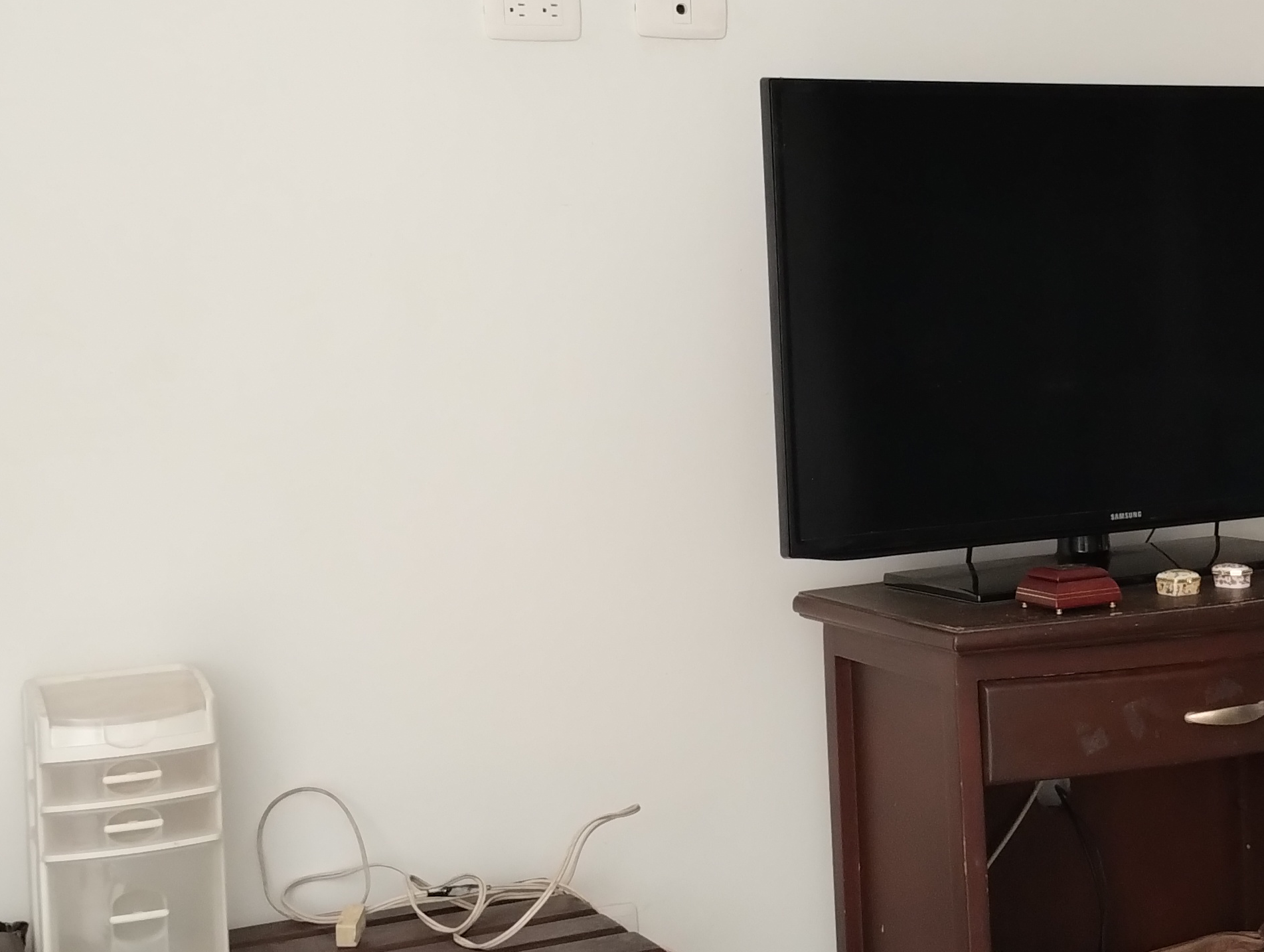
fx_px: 2194
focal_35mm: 60
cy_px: 345
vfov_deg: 24.4
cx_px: 963
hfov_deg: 31.5
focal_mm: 4.27
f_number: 1.8
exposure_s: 1/24
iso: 1319
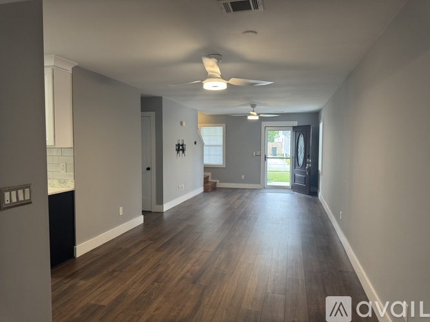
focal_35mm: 24
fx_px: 298
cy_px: 161
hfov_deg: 71.6
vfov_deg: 56.8
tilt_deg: -2.7
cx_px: 215
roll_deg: -0.6
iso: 160
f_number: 1.78
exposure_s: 1/120
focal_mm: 6.76
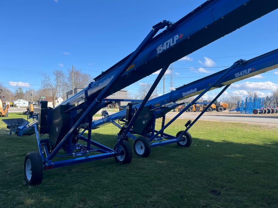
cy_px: 104
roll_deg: +0.5
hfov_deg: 67.3
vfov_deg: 53.1
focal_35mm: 26
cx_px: 139
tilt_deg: -0.9
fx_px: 209
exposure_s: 1/1957
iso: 50
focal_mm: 5.1
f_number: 1.6
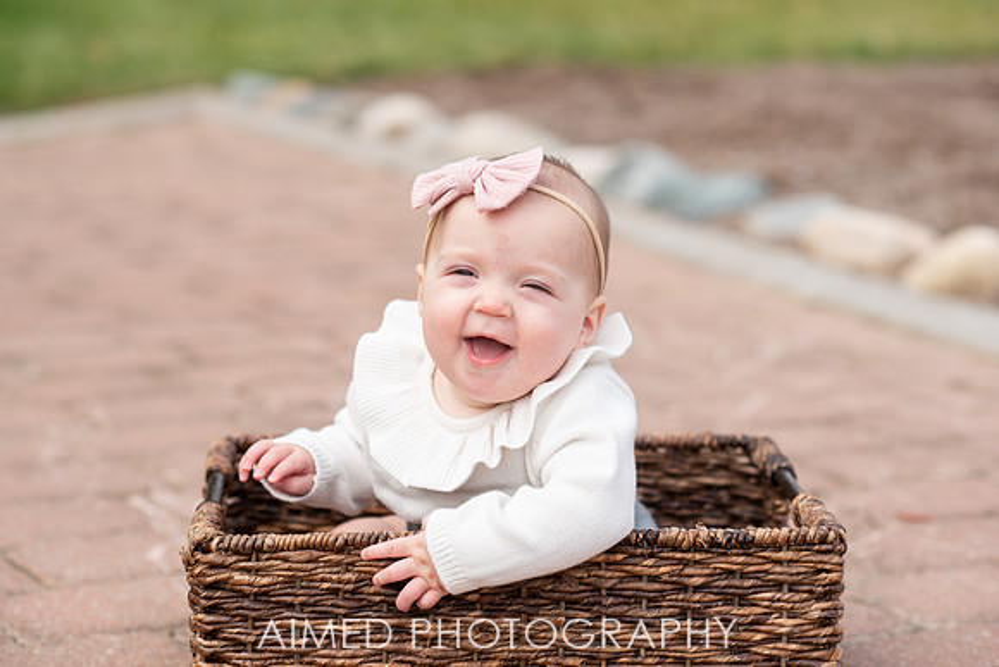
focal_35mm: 85
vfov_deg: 16.1
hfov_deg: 23.9
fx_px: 2359
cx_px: 500
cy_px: 334
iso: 100
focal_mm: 85
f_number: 3.2
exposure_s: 1/640
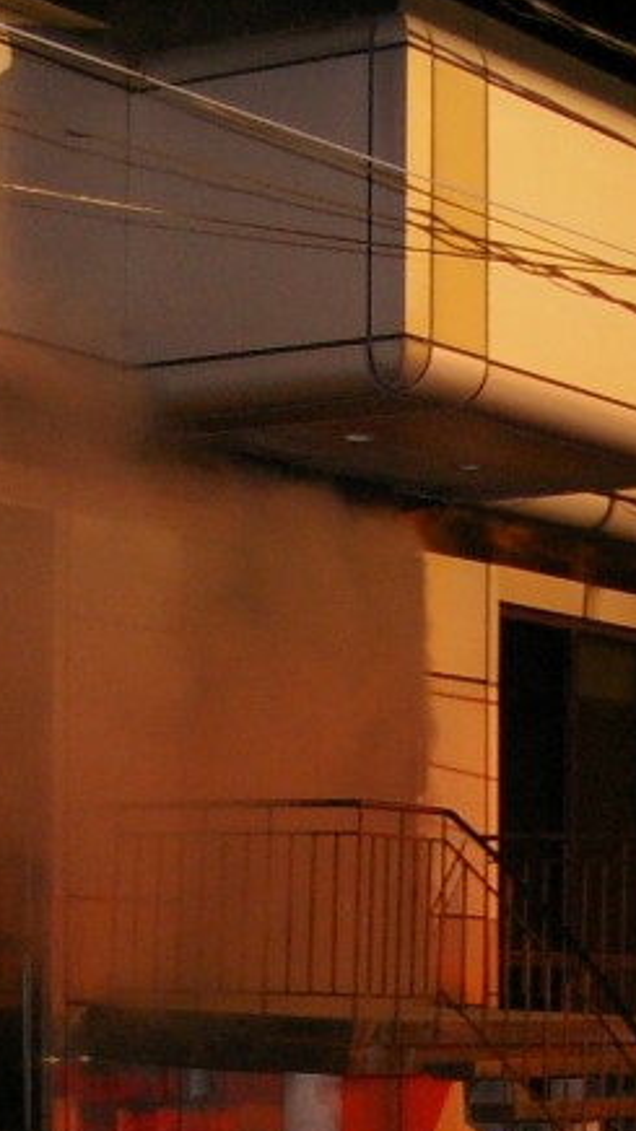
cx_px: 405
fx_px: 3510
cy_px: 994
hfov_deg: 10.3
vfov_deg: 18.1
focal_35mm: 117
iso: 800
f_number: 4
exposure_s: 1/20
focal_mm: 20
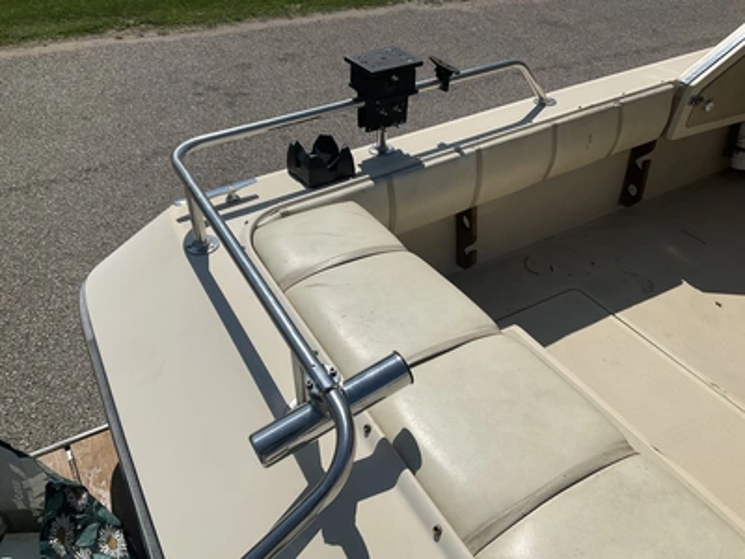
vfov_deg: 48.2
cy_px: 280
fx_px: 624
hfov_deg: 61.7
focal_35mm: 29
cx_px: 372
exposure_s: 1/6536
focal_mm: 3
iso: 25
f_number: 1.8
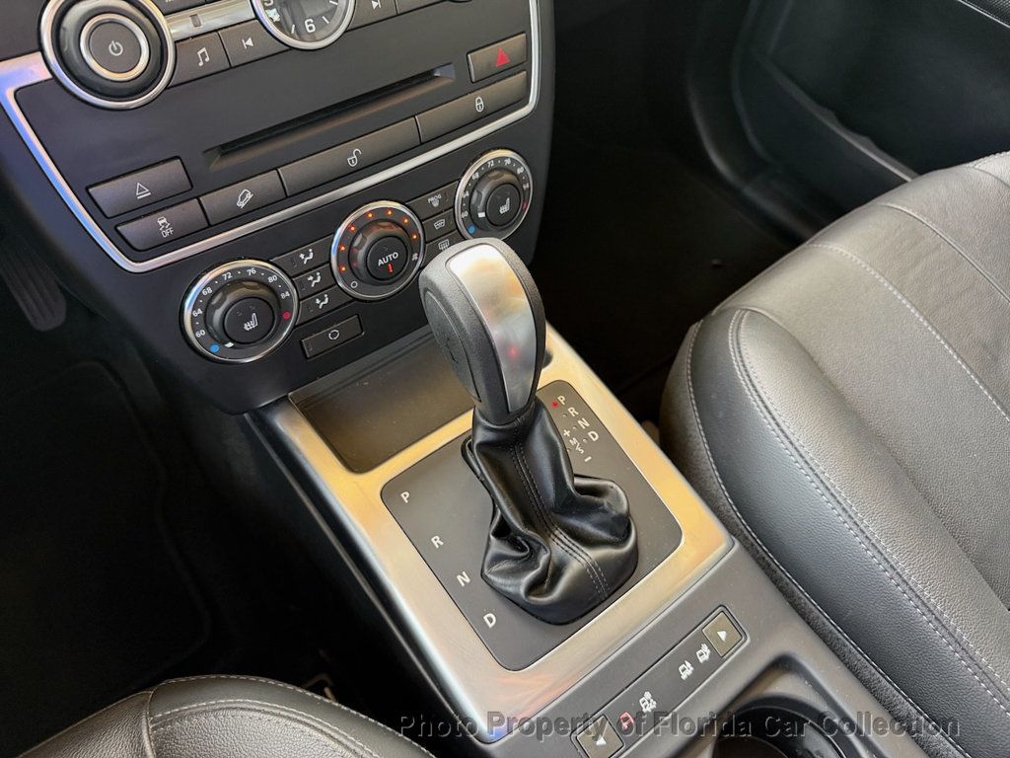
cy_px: 379
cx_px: 505
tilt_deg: -54.2
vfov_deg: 56.8
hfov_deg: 71.6
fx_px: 700
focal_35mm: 24
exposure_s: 1/60
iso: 400
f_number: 1.78
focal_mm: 6.76
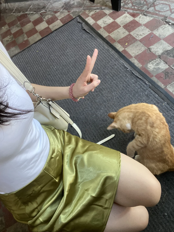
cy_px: 116
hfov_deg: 46.8
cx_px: 87
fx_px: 201
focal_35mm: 30
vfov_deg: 60.0
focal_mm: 2.71
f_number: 2.2
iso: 500
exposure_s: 1/30
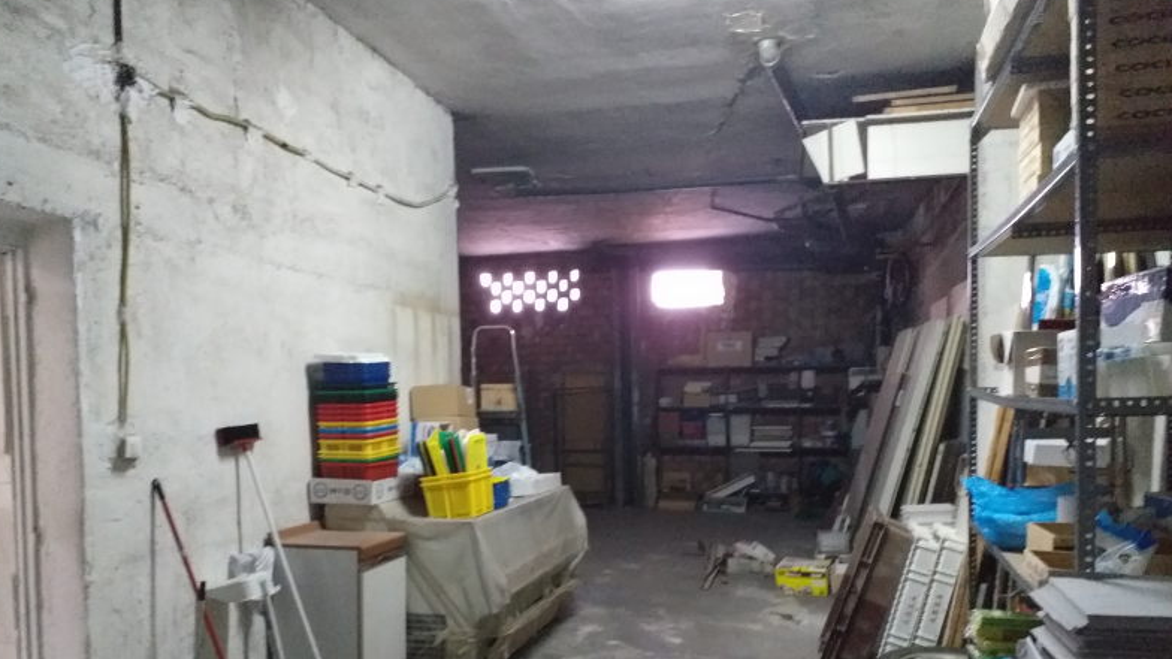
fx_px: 932
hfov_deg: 64.3
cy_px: 426
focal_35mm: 30
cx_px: 577
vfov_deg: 38.6
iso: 800
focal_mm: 3.6
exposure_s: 1/17
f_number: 1.9
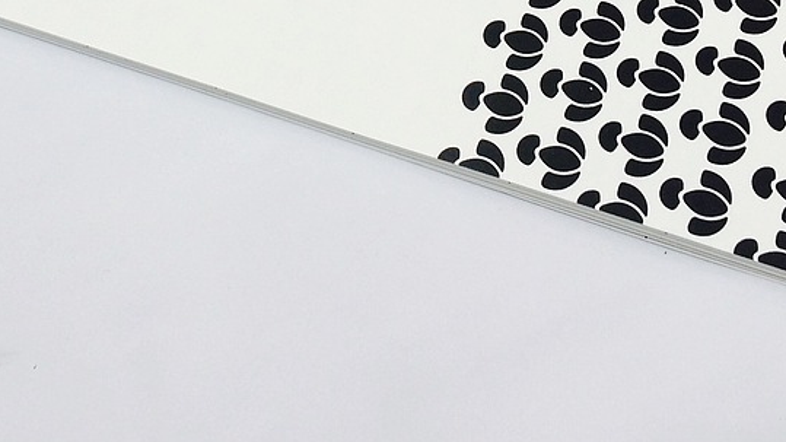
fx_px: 1563
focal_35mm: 75
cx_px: 251
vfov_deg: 14.8
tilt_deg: -51.9
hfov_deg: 28.0
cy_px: -245
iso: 32
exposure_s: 1/126
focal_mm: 4.15
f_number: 2.2
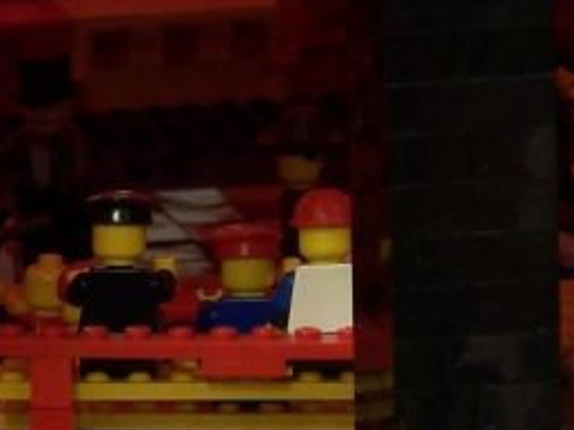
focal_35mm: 861
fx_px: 14270
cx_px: 470
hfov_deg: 2.3
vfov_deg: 1.7
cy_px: 301
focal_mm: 36.2
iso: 80
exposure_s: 1/2
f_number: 3.2
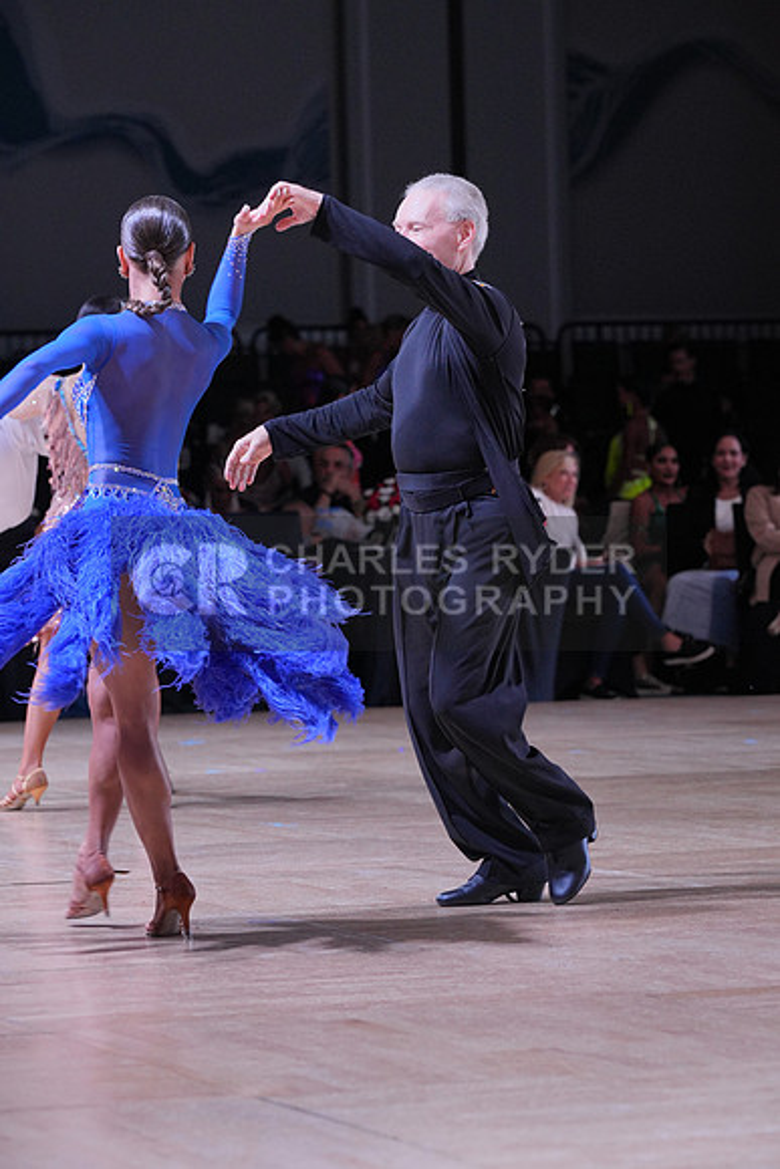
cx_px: 390
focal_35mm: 159
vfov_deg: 12.9
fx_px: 5164
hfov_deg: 8.6
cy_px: 584
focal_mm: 159
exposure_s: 1/400
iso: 2000
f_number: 6.3
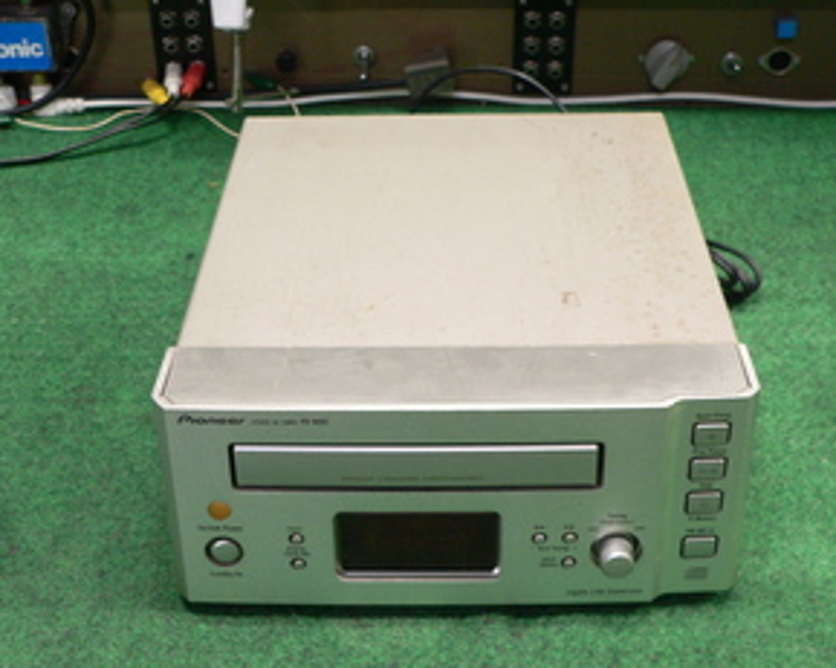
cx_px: 417
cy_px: 372
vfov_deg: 25.8
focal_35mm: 59
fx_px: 1459
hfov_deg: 32.0
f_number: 2.8
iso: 200
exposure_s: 1/15
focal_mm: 7.6
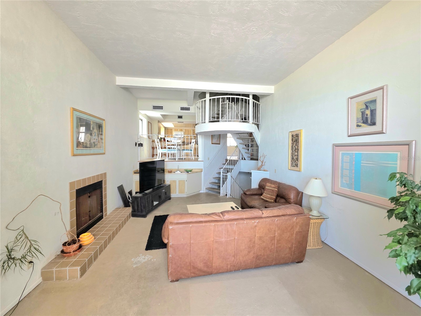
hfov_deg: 106.2
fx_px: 158
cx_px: 210
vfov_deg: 89.9
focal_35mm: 13
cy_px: 158
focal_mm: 2.2
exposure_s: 1/120
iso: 200
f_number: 1.9
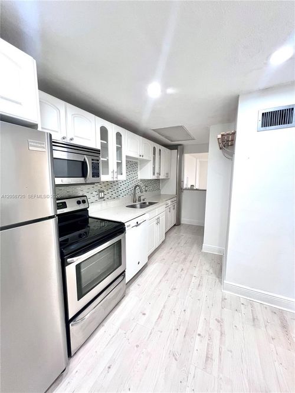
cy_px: 196
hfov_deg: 89.9
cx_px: 148
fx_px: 148
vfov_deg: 106.2
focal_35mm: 13
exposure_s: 1/60
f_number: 1.8
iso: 160
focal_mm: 1.57
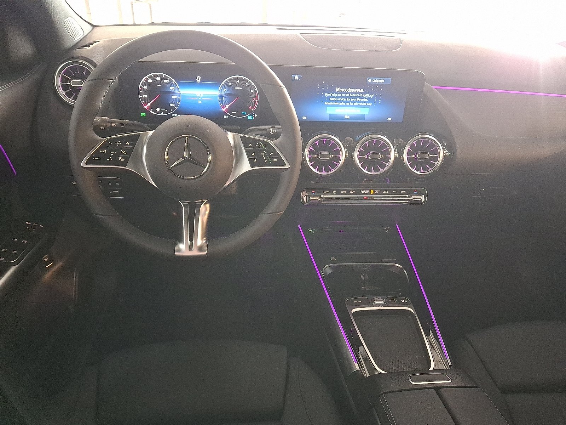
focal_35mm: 25
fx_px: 409
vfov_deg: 54.9
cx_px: 283
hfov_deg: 69.4
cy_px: 212
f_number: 1.8
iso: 268
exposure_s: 1/33
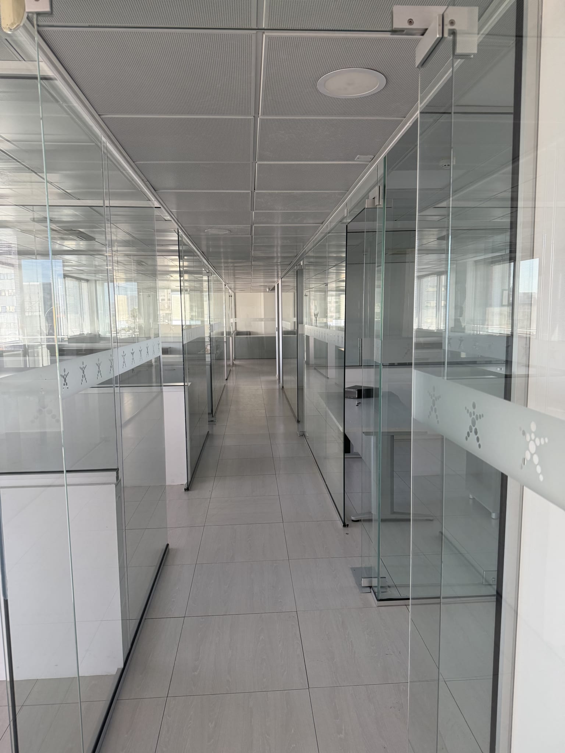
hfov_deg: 56.8
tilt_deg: -6.5
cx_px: 282
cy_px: 376
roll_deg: -0.8
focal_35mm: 24
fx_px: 522
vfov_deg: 71.6
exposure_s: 1/189
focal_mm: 6.76
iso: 200
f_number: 1.78
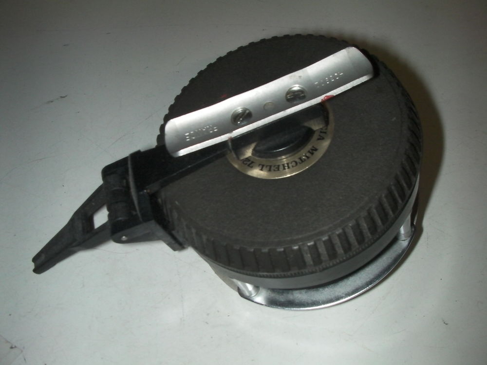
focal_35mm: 38
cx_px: 244
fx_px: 535
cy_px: 182
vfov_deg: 37.7
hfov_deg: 49.0
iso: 200
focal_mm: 6.3
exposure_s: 1/30
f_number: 5.6
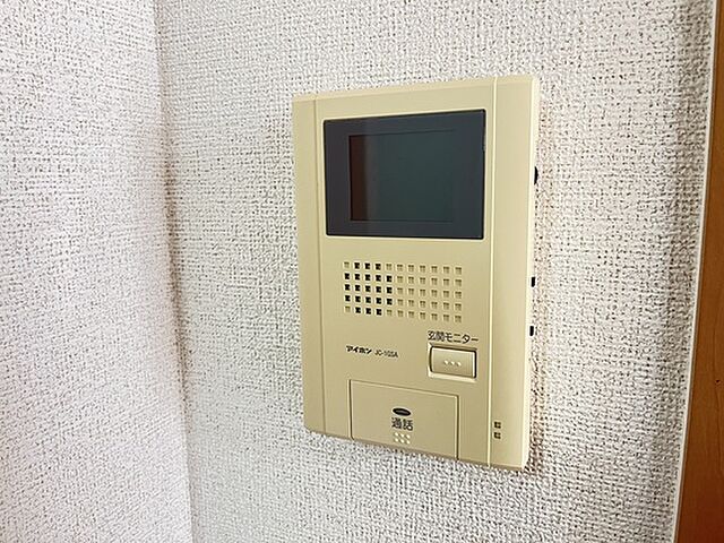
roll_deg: +1.7
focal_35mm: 26
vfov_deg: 53.1
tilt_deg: -7.9
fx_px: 544
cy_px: 272
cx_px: 362
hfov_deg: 67.3
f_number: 1.6
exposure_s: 1/60
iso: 320
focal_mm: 5.1
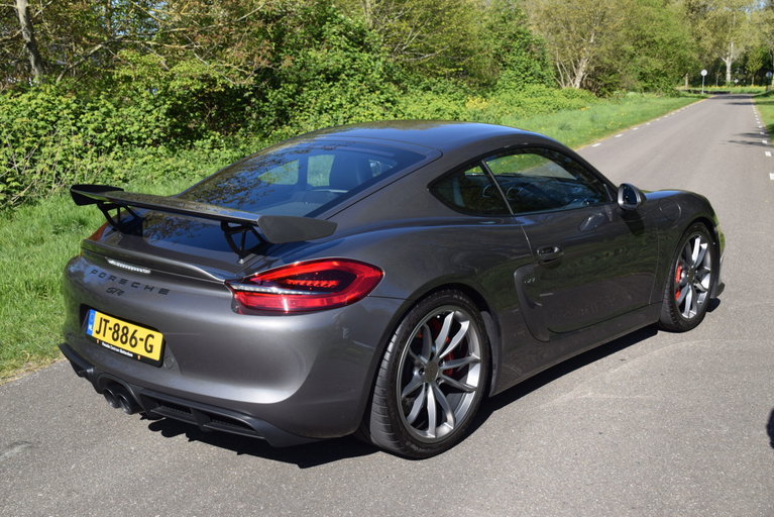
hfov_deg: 49.5
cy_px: 258
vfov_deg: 34.2
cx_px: 387
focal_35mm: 39
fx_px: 839
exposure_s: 1/250
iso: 220
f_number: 8
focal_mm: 26
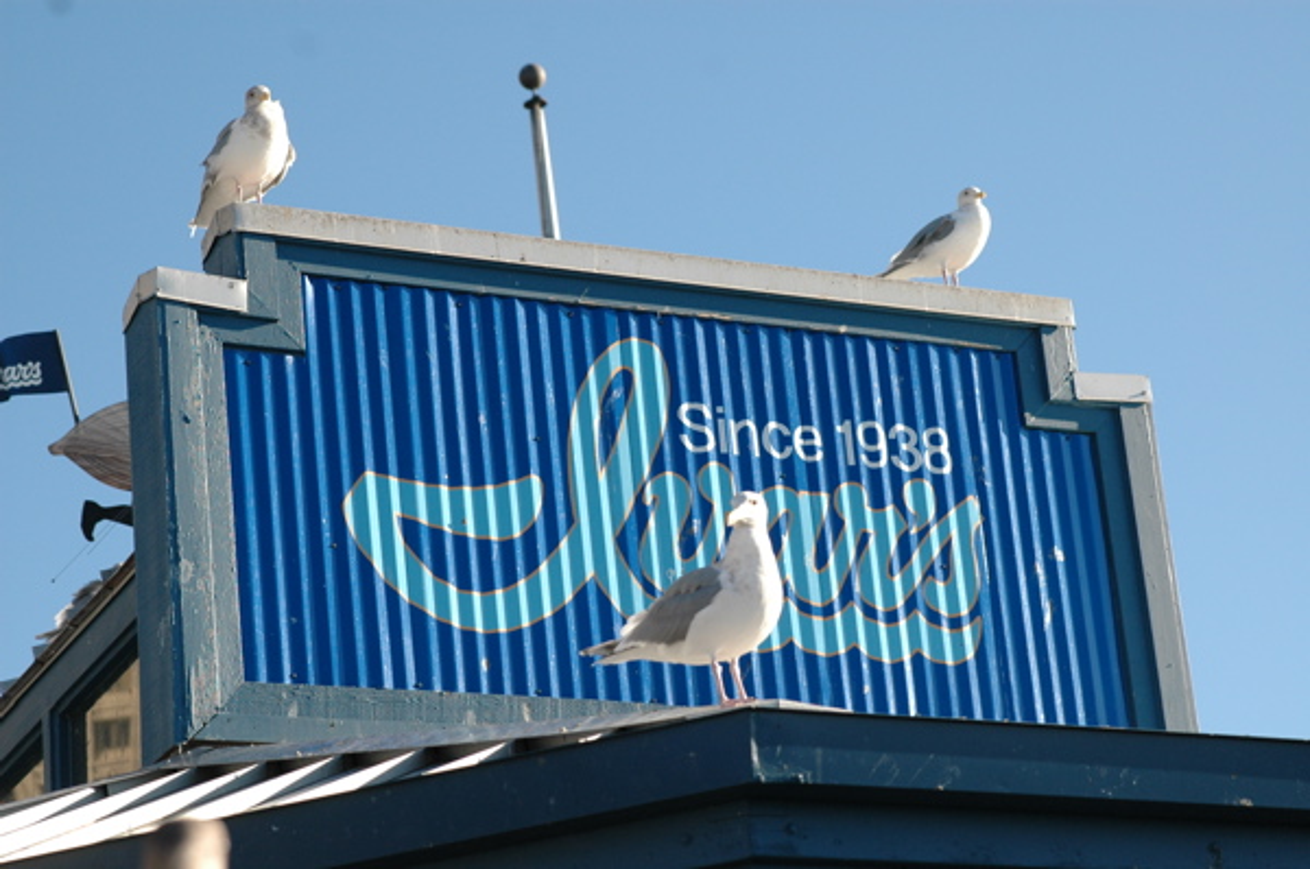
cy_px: 434
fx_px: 4087
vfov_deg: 12.1
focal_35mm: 112
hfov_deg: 18.2
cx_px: 655
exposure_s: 1/1250
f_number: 5
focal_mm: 75
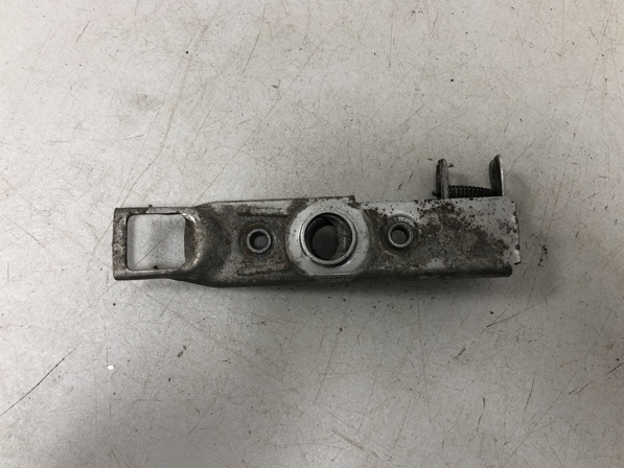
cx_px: 317
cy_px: 239
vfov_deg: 46.8
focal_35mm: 30
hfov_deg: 60.0
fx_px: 541
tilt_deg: -77.2
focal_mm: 4
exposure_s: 1/25
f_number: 1.8
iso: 32
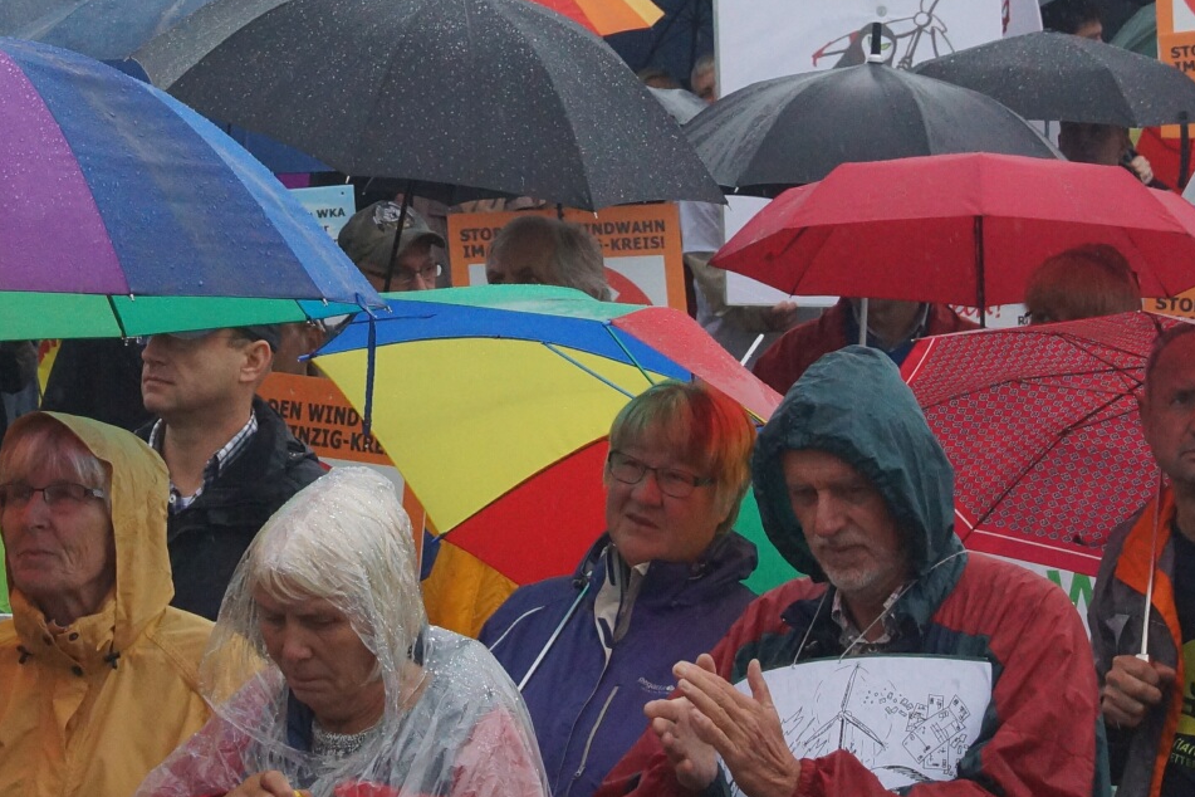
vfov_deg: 8.0
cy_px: -165
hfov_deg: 12.1
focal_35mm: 170
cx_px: 417
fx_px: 5651
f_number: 8
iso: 800
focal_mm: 45
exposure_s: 1/750
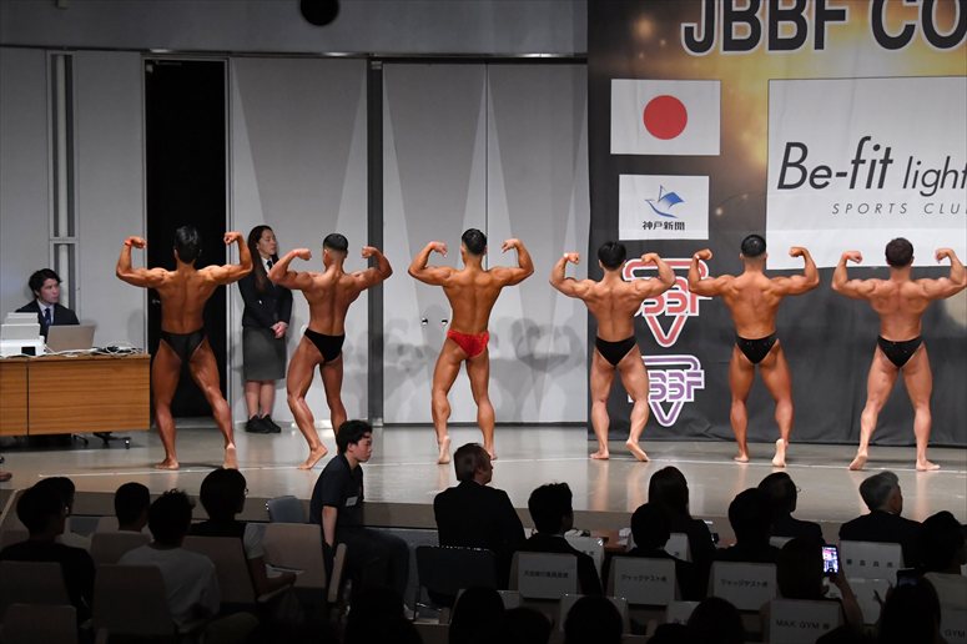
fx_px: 2604
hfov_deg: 21.0
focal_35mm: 97
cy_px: 322
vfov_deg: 14.1
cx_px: 484
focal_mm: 65
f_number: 5.6
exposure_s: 1/400
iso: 6400
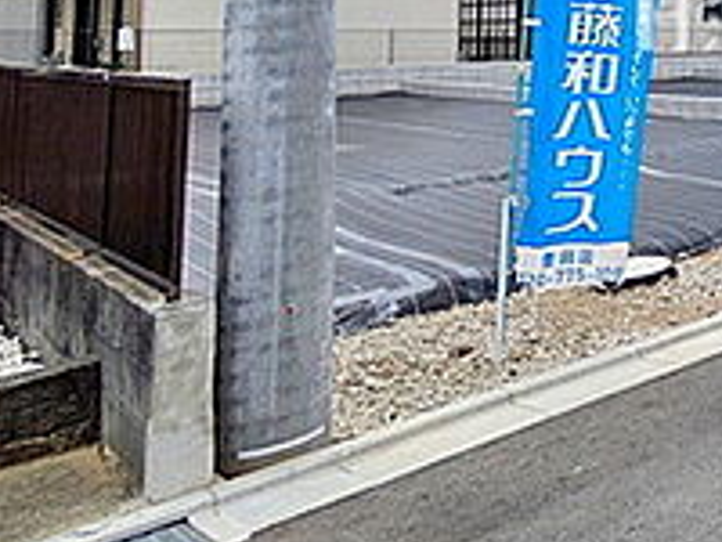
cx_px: 1014
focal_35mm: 42
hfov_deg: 30.7
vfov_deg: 31.5
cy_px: -14
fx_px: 876
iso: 52
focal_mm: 1.83
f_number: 2.2
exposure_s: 1/3106
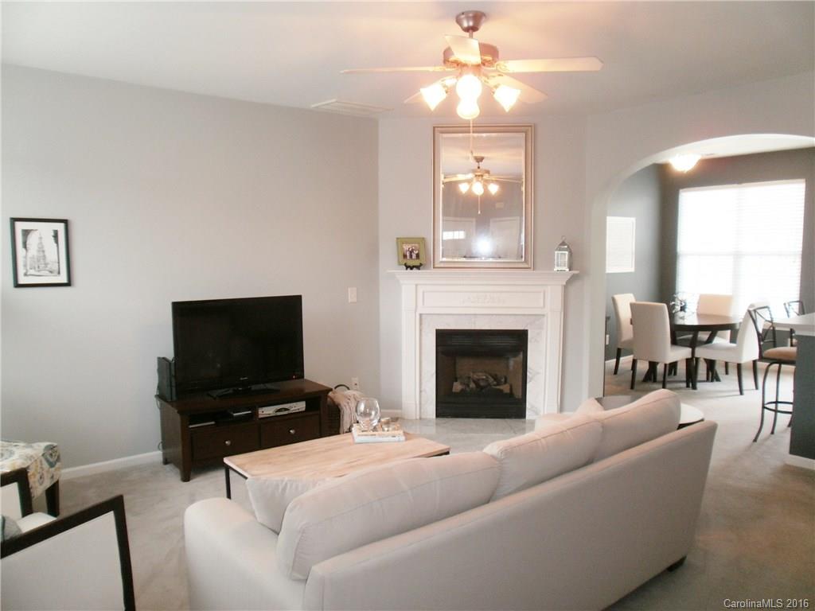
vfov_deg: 53.1
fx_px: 612
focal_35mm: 26
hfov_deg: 67.3
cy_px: 306
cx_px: 408
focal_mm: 4.65
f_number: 2.6
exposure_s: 1/25
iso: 125
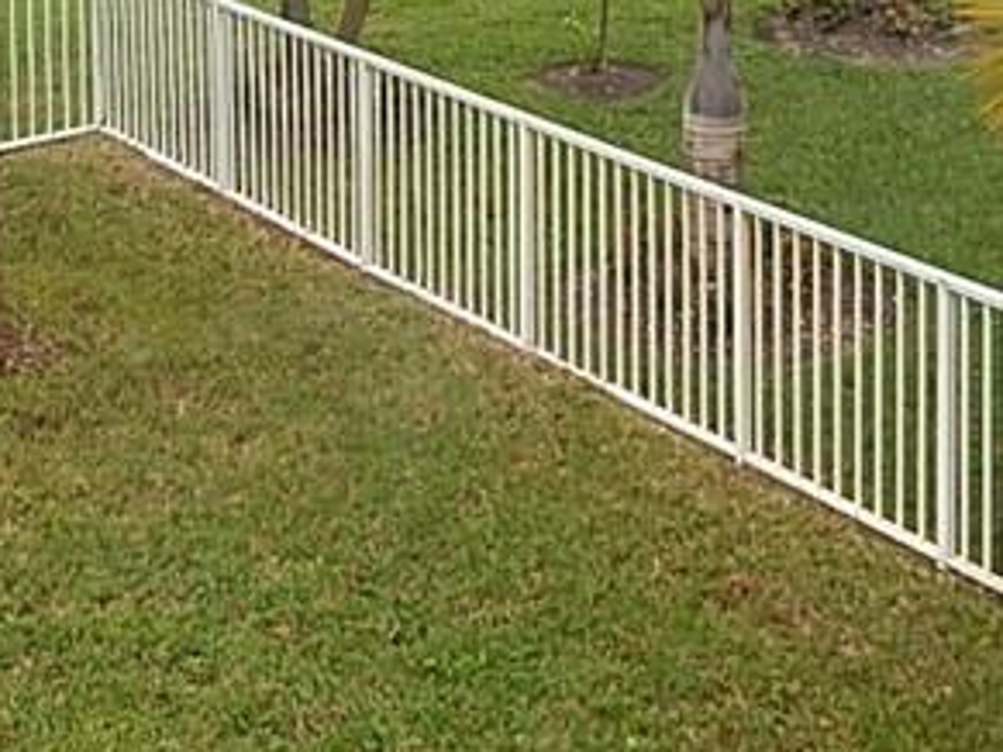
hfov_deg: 22.2
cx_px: 400
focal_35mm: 88
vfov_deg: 15.0
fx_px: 2549
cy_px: -504
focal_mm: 4.5
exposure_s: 1/200
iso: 125
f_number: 3.7
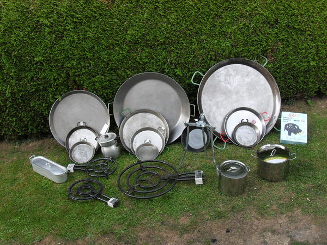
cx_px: 164
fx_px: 378
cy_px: 122
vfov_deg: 36.0
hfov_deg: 46.8
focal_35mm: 40
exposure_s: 1/125
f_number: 3
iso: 80
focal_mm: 7
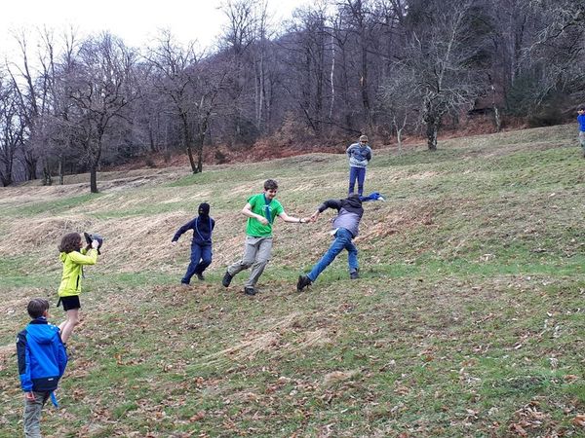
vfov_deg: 51.4
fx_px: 456
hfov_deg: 65.3
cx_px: 292
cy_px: 219
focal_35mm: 27
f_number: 1.9
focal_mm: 3.6
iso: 40
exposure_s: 1/209
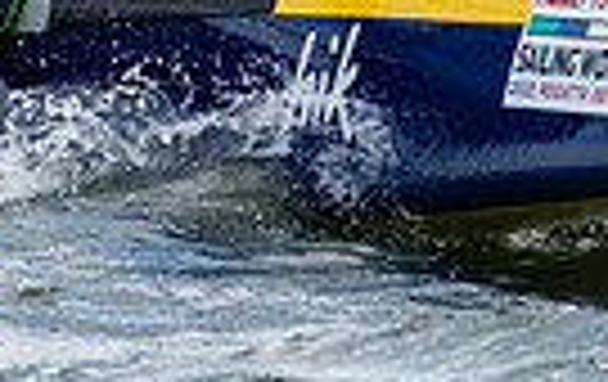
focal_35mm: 2225
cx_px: -420
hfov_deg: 0.9
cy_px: -253
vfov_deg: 0.6
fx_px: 36945
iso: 400
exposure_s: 1/4000
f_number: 5
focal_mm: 300
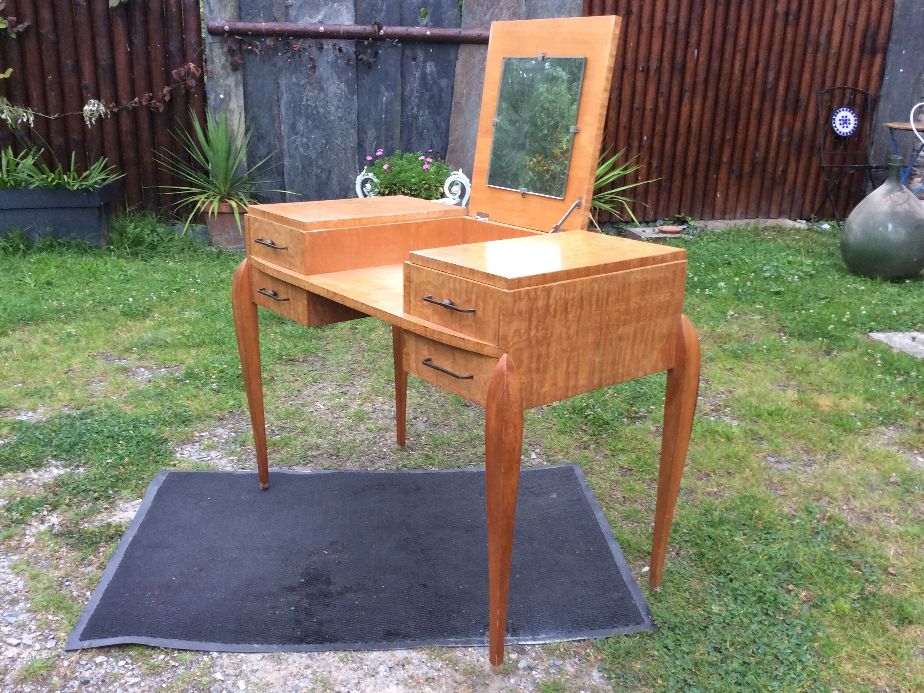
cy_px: 342
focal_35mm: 33
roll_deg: -1.0
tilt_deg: -18.2
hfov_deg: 55.4
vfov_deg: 42.9
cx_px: 454
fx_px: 881
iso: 64
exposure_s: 1/25
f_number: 2.4
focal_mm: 3.3
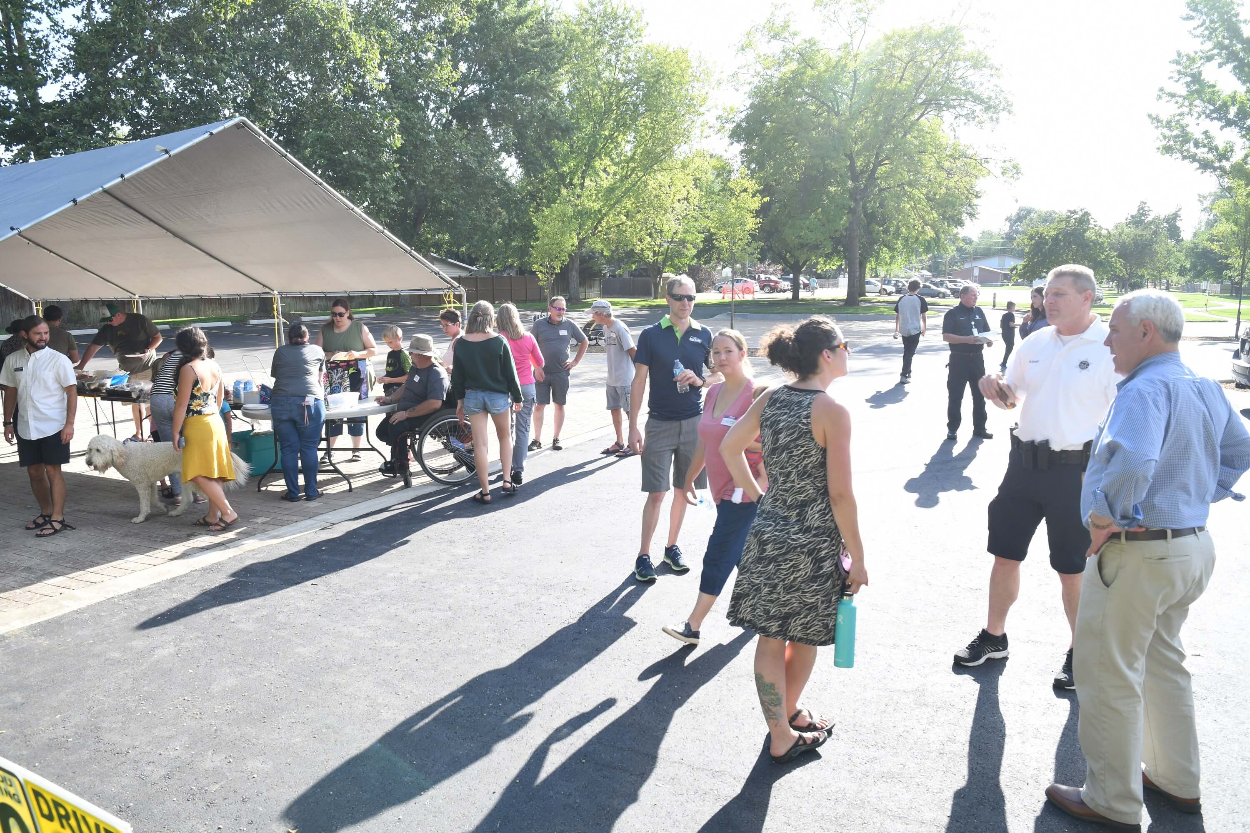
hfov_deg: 73.7
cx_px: 625
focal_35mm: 24
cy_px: 416
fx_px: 833
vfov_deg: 53.1
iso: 100
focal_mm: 16
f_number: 6.3
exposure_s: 1/100
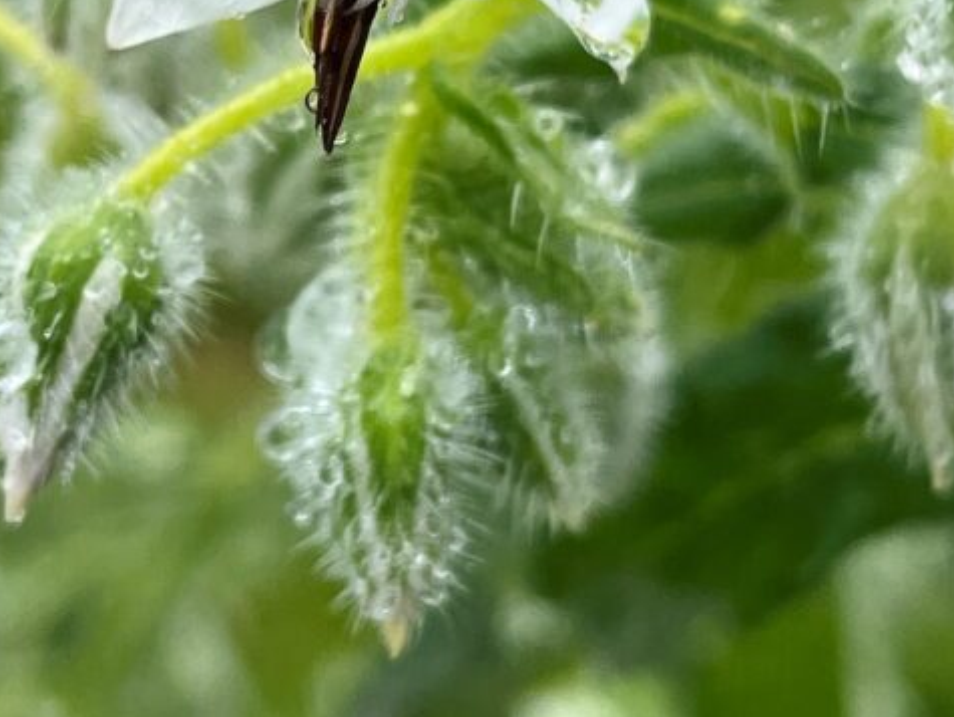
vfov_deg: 13.0
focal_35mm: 112
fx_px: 3089
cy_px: -44
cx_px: 440
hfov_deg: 17.6
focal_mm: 5.1
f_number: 1.6
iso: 50
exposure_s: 1/718
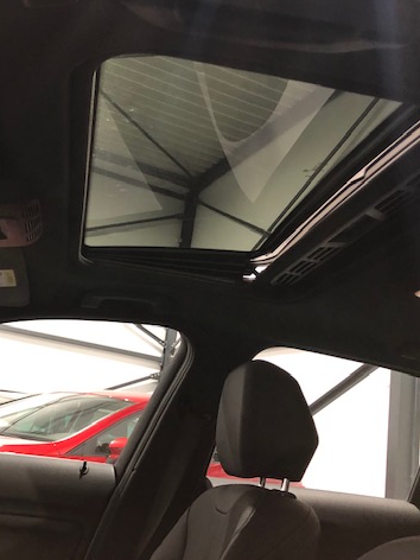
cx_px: 163
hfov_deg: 37.5
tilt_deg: +14.9
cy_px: 279
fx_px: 615
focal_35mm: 38
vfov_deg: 49.0
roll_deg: -9.0
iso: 100
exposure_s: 1/11
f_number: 1.8
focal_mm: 3.99
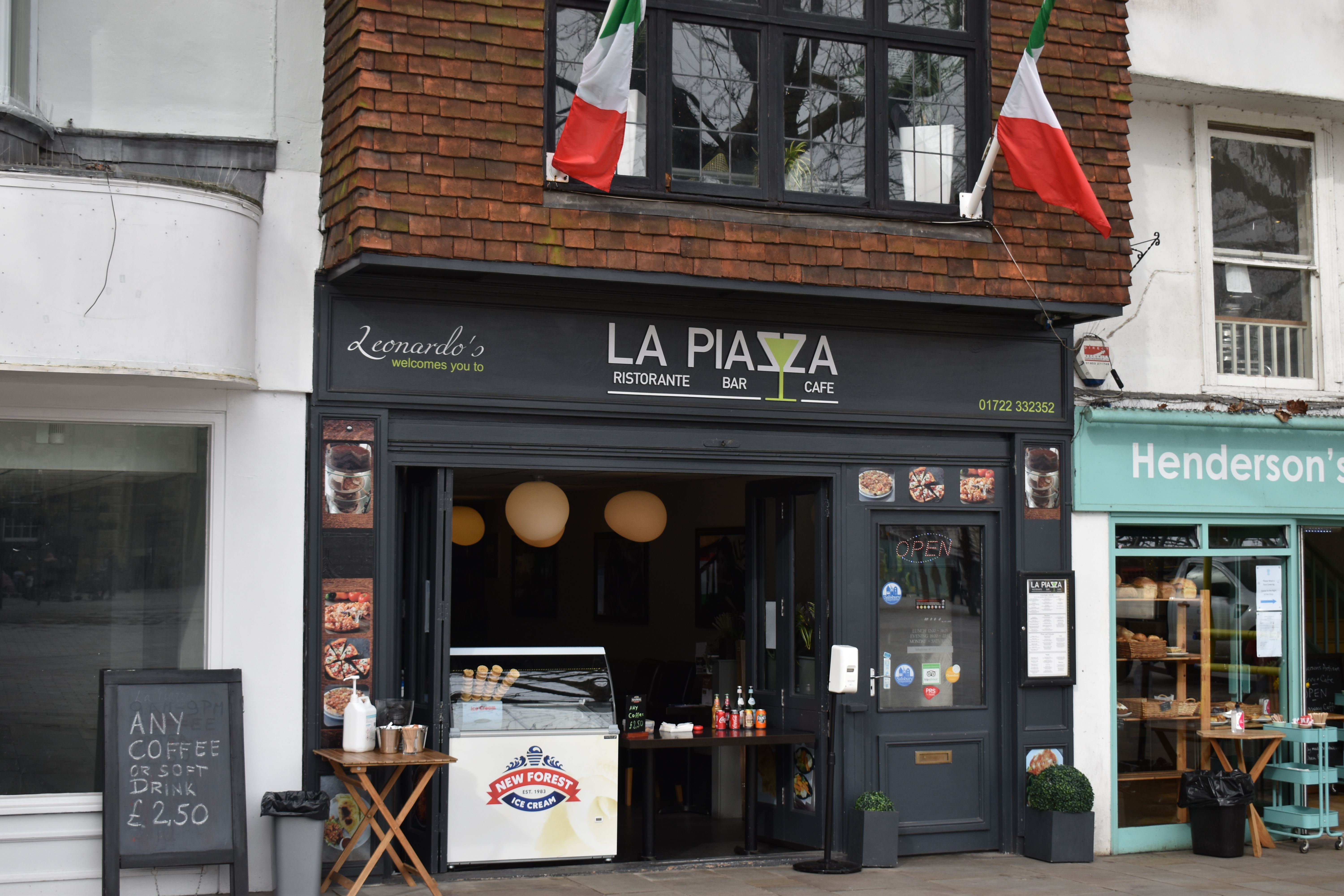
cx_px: 672
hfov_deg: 38.9
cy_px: 448
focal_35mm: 51
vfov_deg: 26.5
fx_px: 1904
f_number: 5.6
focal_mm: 34
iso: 200
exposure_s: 1/250
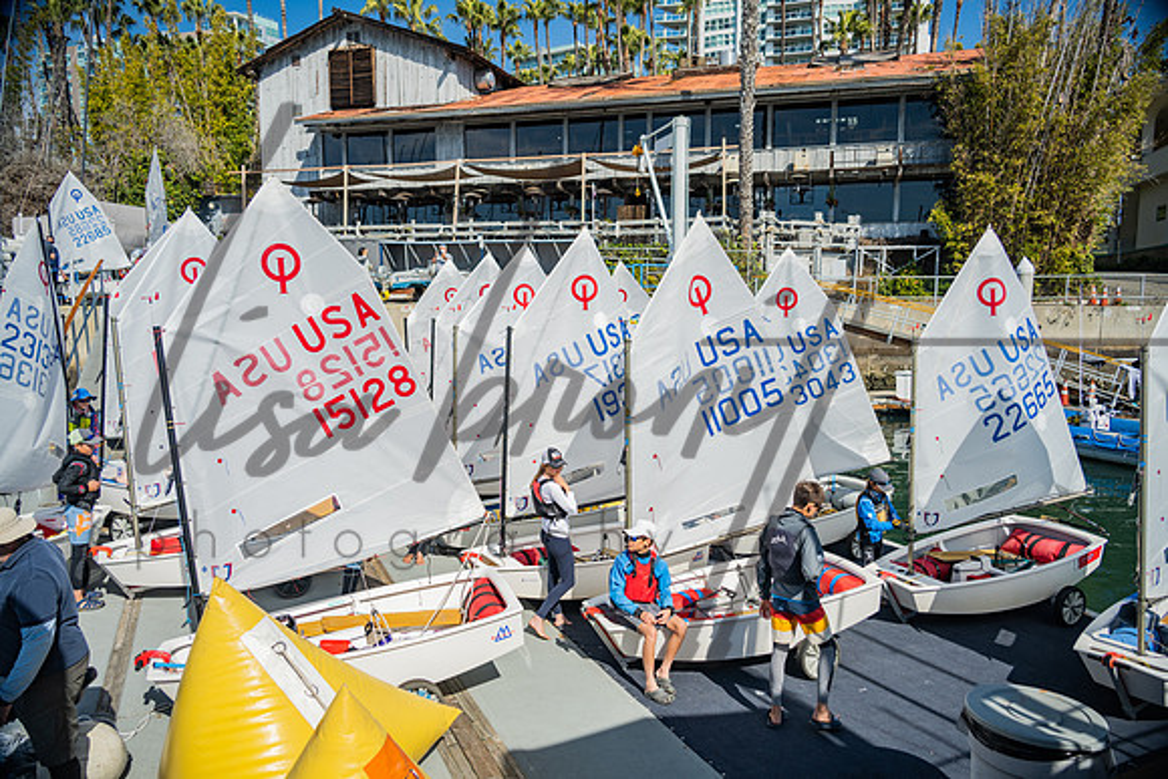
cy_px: 390
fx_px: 844
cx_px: 584
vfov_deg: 49.6
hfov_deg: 69.4
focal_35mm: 26
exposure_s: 1/400
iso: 100
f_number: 4.2
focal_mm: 26
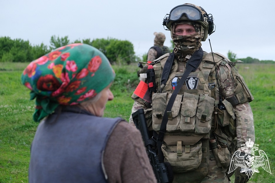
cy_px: 92
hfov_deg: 30.1
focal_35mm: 67
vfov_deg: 20.3
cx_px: 138
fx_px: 512
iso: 500
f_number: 4
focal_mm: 44.4
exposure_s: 1/320
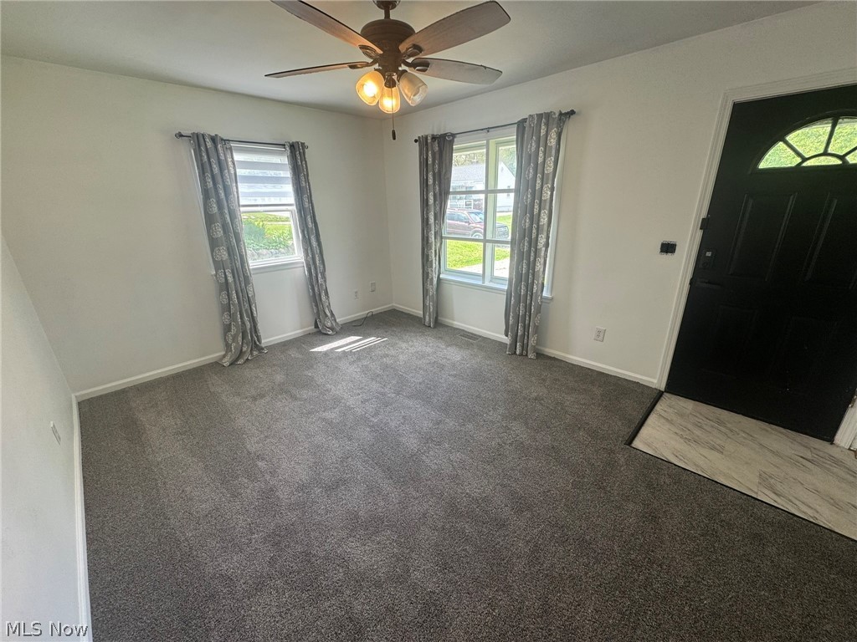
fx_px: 347
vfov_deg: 85.7
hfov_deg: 102.1
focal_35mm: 14
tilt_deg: -19.8
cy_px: 321
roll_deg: +1.0
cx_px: 428
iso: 80
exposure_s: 1/120
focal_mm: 2.22
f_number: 2.2
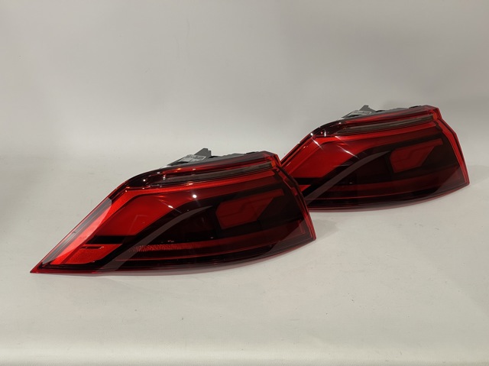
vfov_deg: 22.9
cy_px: 183
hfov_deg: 30.3
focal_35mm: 64
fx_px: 903
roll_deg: -2.1
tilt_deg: -26.8
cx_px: 244
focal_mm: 7.5
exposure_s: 1/50
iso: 125
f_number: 2.2
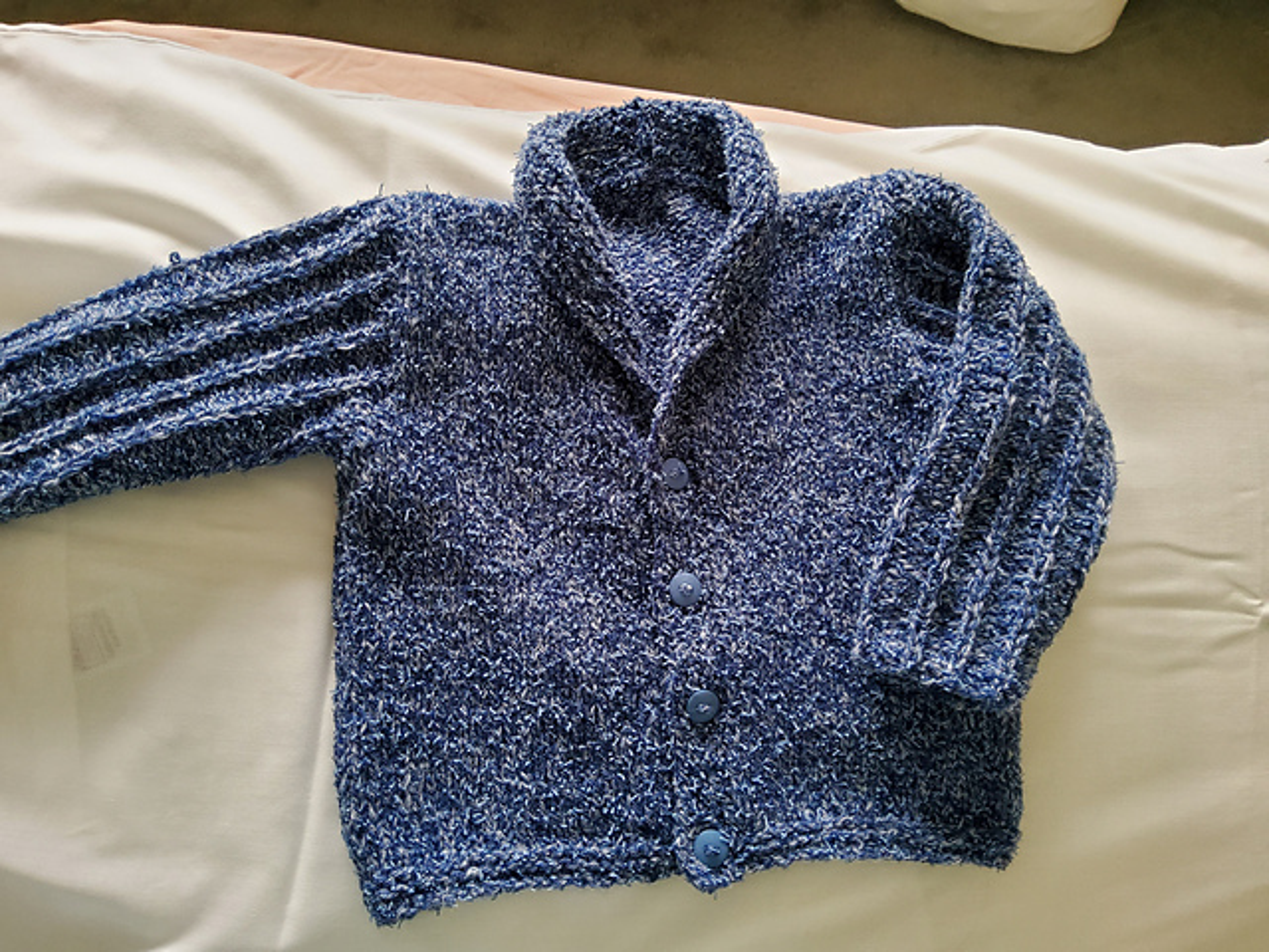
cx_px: 634
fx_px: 953
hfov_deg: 67.3
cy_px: 476
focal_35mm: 26
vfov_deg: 53.1
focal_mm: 3.08
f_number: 2
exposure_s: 1/50
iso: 640
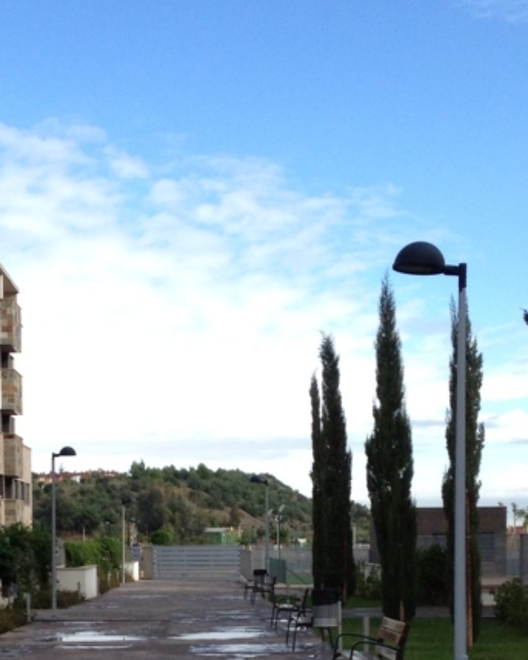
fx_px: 1602
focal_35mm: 82
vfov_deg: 22.6
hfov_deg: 18.7
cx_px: 173
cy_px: 620
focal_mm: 4.28
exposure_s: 1/905
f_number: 2.4
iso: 80
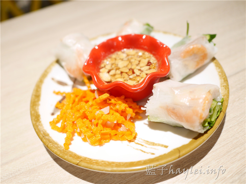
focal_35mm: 30
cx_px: 123
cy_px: 92
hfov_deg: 60.0
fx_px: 213
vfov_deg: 46.8
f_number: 1.8
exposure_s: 1/100
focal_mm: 15
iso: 200
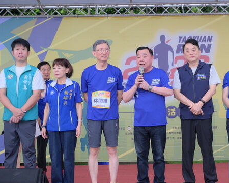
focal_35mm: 70
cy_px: 101
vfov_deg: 21.8
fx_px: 474
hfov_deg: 27.0
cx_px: 150
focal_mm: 56
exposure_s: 1/250
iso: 1250
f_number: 5.6
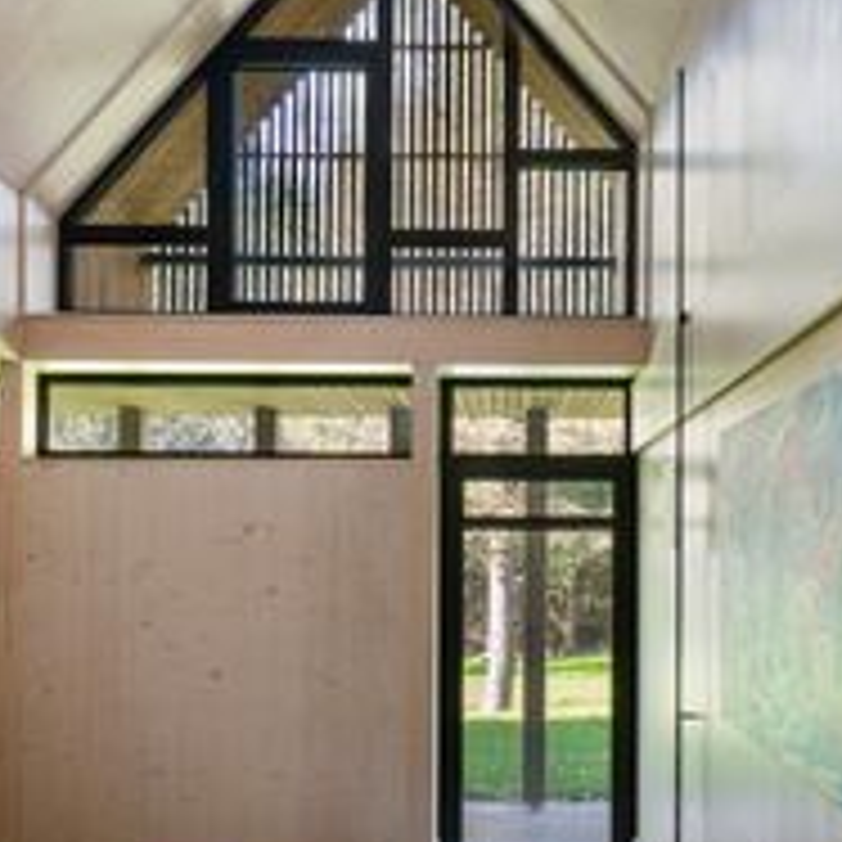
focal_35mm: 28
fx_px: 771
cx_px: 513
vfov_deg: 57.3
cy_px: 416
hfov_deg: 56.8
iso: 50
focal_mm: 14
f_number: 8
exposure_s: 1/2.5
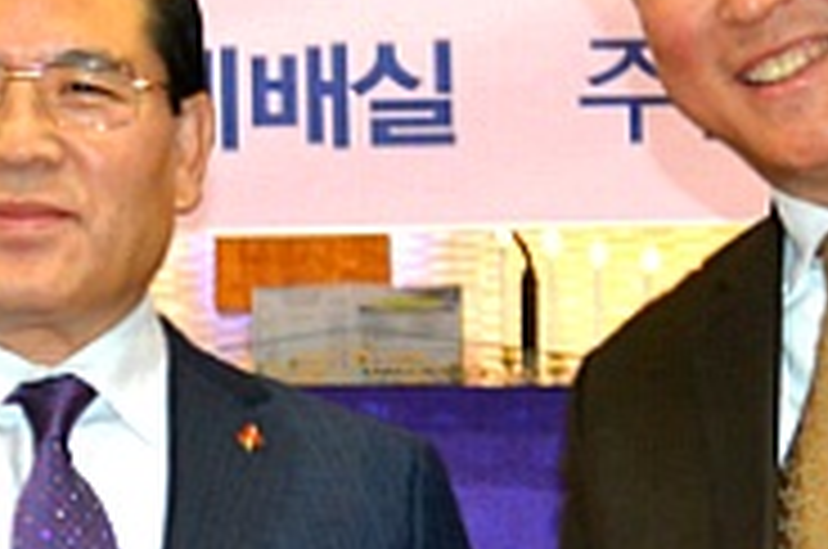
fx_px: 3834
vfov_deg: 8.2
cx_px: 18
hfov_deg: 12.2
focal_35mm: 167
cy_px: 220
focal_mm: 32
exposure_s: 1/60
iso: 1800
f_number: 4.8
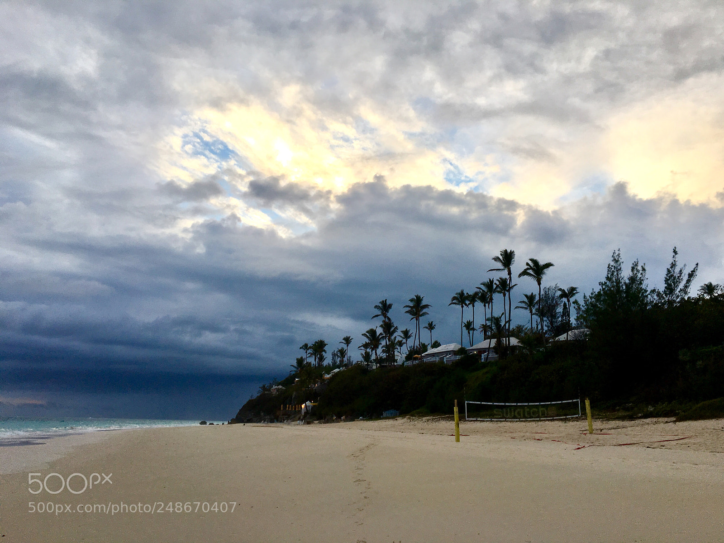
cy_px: 272
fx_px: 607
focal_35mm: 29
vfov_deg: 48.2
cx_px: 362
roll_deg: -0.8
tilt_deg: +14.1
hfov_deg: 61.7
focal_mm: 4.15
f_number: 2.2
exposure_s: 1/330
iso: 25
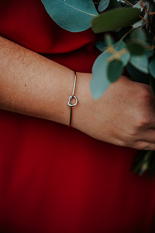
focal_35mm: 63
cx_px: 78
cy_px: 116
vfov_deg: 31.9
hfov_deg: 21.5
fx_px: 408
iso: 200
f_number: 3.2
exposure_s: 1/1000
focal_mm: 63
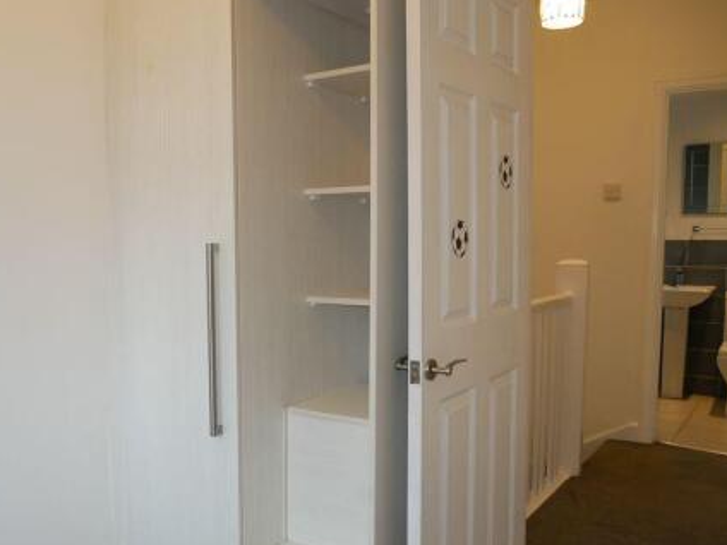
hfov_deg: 54.5
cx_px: 260
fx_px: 693
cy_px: 306
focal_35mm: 33
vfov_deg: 42.9
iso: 500
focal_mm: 12
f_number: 3.5
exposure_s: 1/40
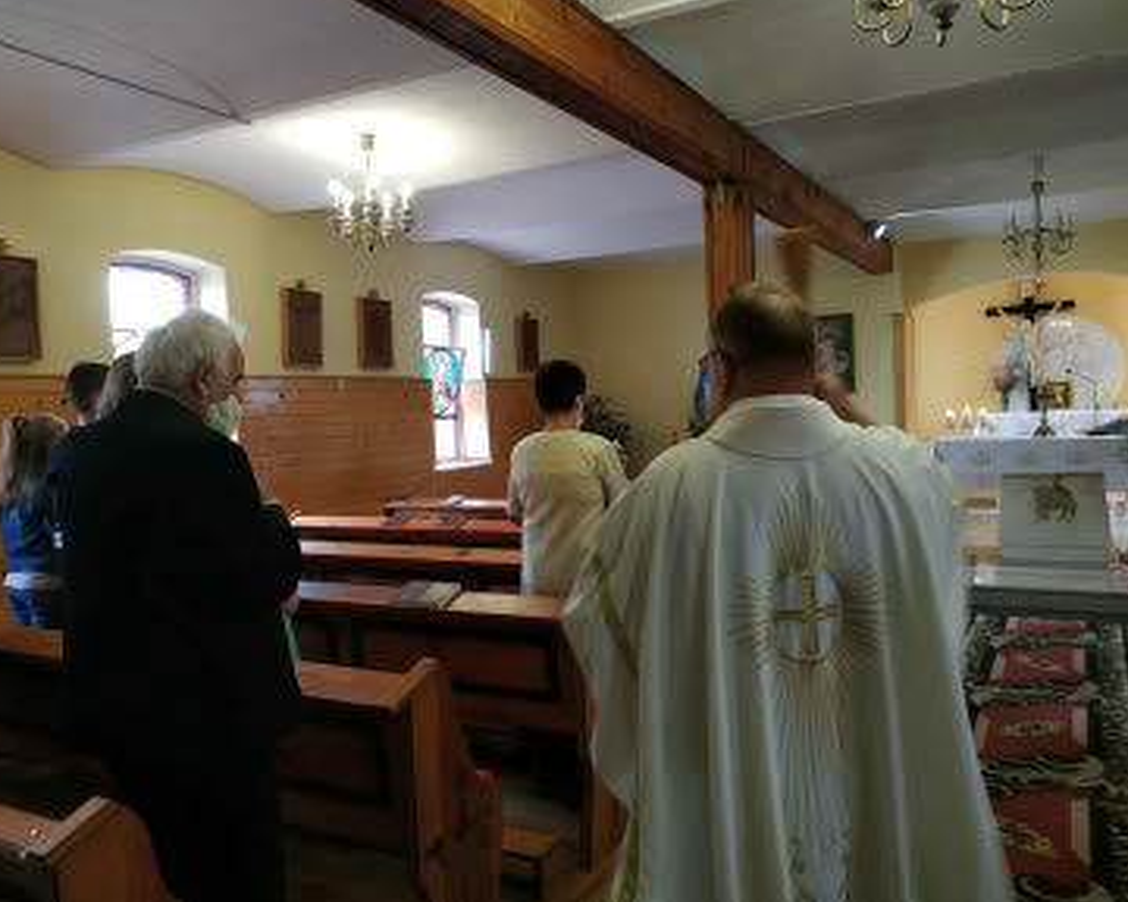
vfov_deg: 54.9
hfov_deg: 66.0
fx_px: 868
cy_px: 442
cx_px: 577
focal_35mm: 26
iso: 320
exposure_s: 1/25
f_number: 1.9
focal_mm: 3.94
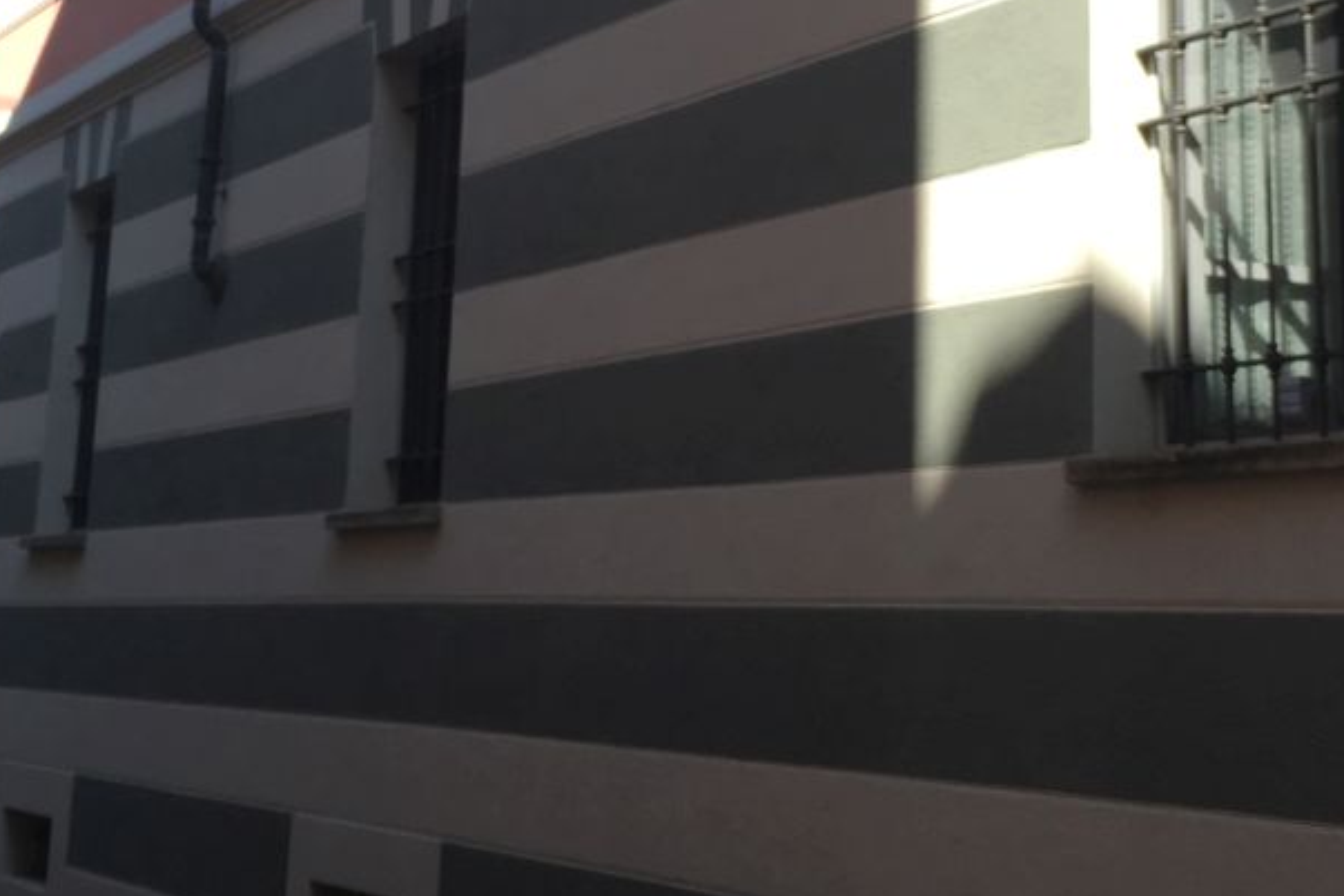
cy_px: 51
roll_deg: -1.5
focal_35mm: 64
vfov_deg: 20.7
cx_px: 793
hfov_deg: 31.3
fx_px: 2389
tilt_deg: +13.1
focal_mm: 4.15
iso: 25
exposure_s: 1/506
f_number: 2.2
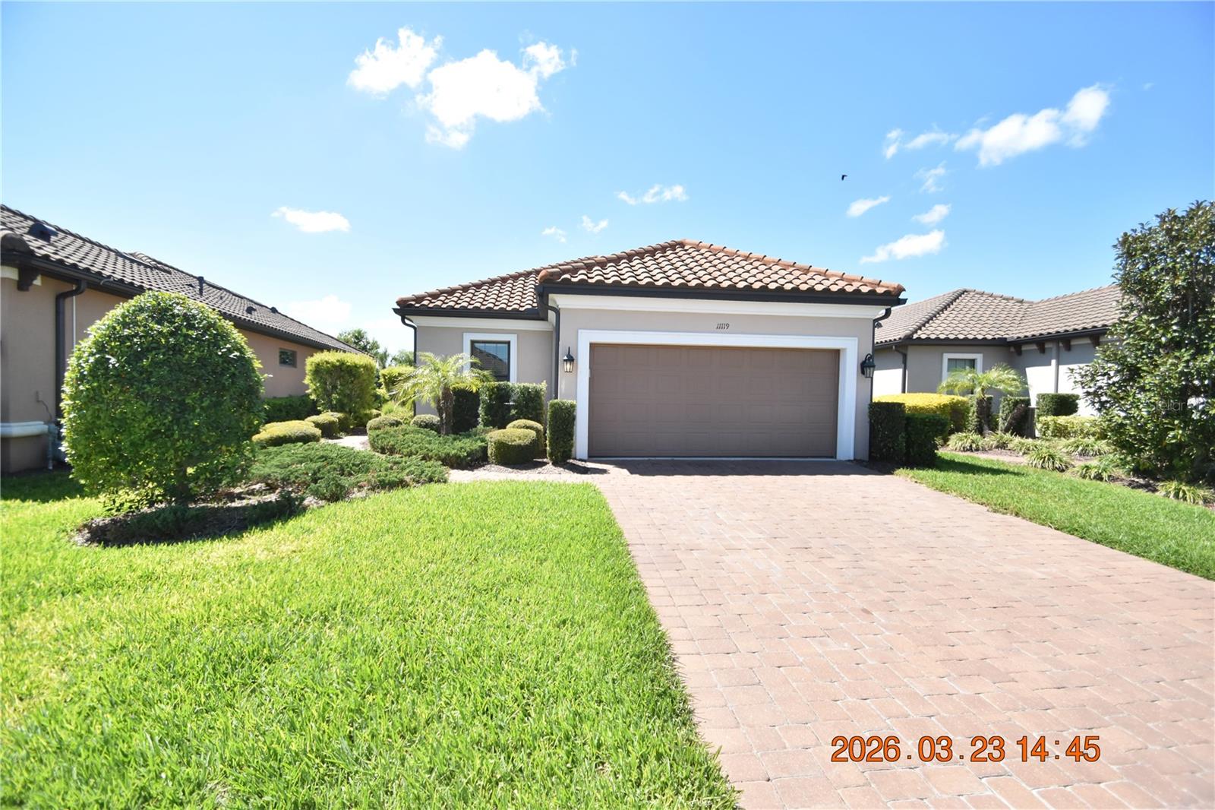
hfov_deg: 100.4
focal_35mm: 15
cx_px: 608
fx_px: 506
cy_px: 405
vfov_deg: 77.3
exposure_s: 1/4000
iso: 800
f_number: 3.5
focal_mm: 10
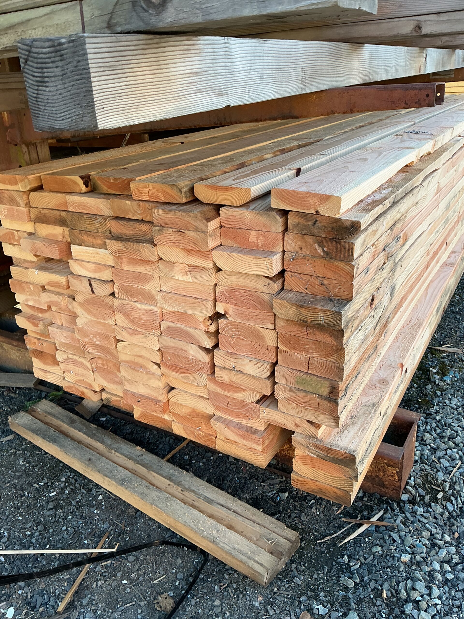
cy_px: 310
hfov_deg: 48.2
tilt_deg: -22.0
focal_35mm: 29
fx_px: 518
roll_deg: +4.8
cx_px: 232
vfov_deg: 61.7
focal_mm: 3
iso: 20
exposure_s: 1/120
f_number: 1.8
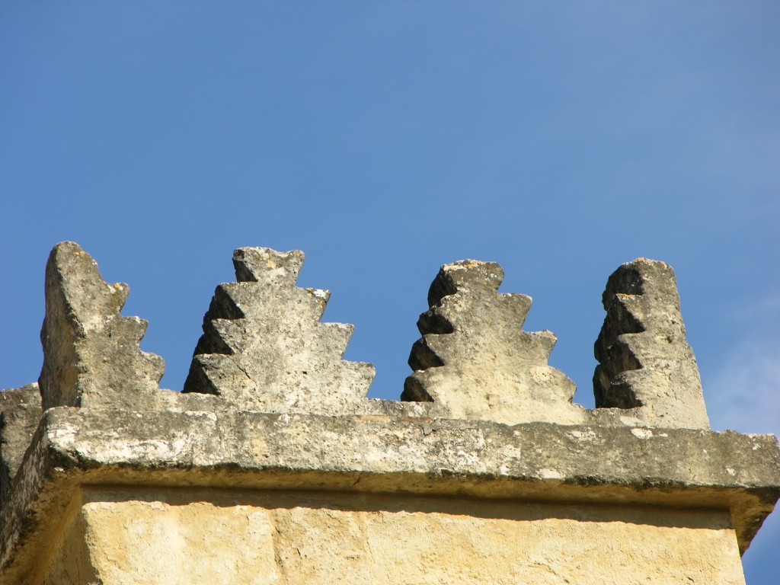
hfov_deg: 7.1
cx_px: 390
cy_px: 292
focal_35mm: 280
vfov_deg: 5.3
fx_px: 6309
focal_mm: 71.2
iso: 50
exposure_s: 1/240
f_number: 5.3
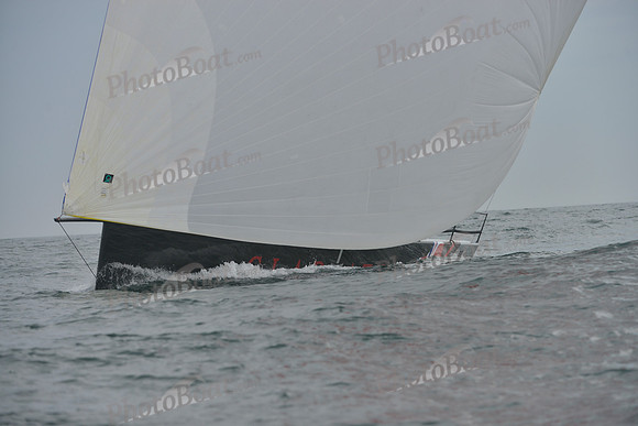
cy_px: 213
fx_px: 3545
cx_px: 319
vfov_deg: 6.9
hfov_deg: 10.3
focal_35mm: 200
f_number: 5.6
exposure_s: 1/800
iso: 280
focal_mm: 200
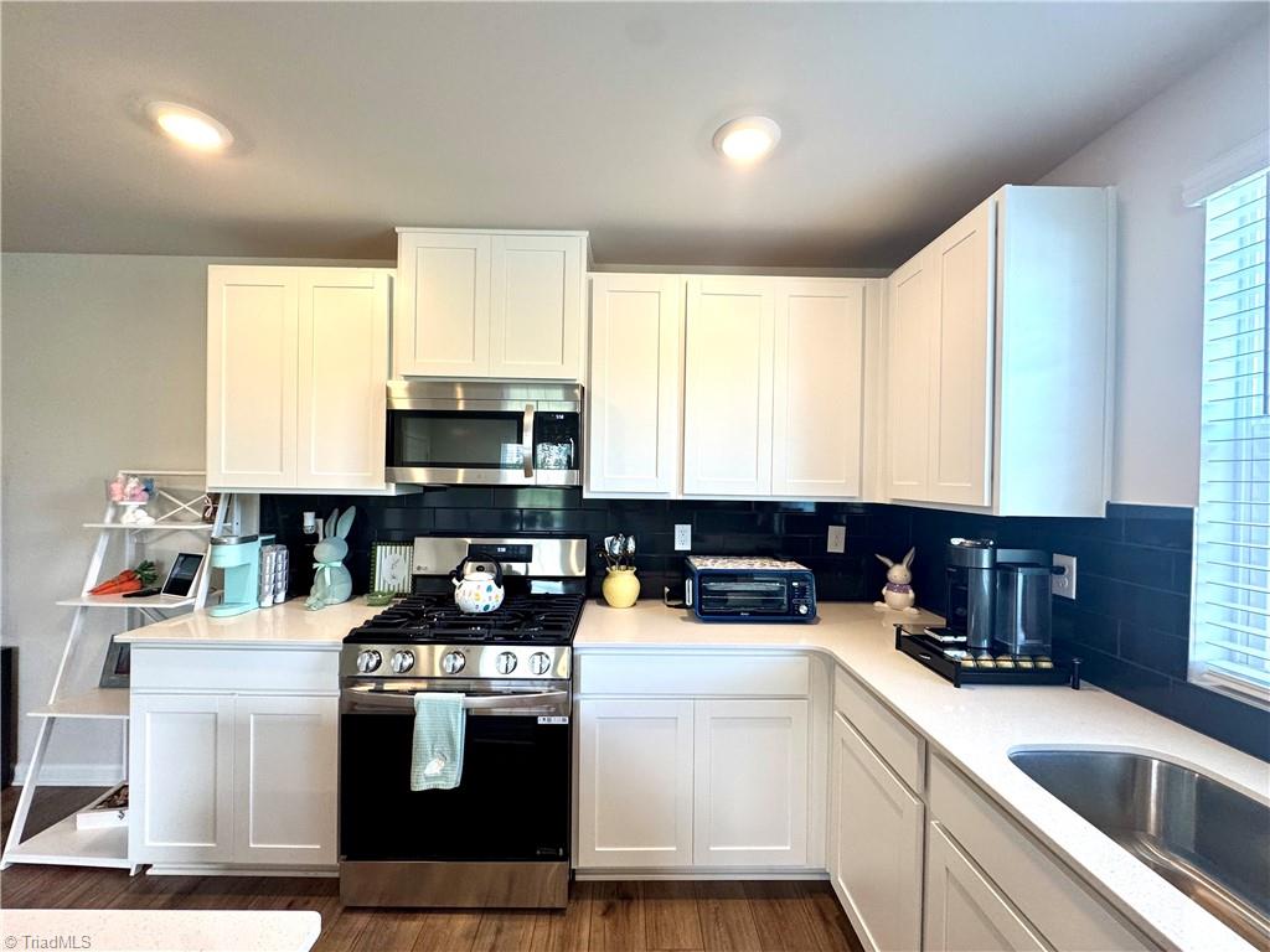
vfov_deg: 85.7
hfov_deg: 102.1
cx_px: 635
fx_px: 514
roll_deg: -0.4
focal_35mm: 14
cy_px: 476
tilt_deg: -0.2
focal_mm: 2.22
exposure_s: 1/120
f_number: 2.2
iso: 160
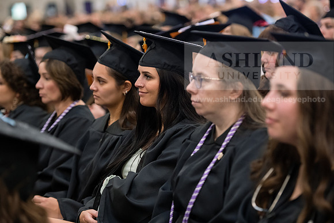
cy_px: 112
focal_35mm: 116
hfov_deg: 17.6
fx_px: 1076
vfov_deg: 11.8
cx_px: 167
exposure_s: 1/200
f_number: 3.2
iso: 3200
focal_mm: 116
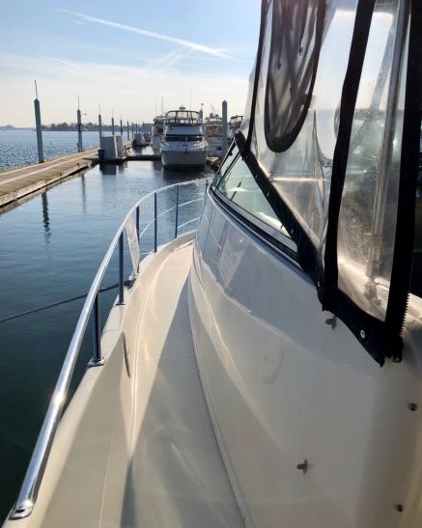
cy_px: 246
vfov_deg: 58.7
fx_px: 469
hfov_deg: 48.5
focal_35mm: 30
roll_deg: +0.2
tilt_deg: -11.0
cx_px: 216
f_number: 1.8
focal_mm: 3.99
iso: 20
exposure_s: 1/4808
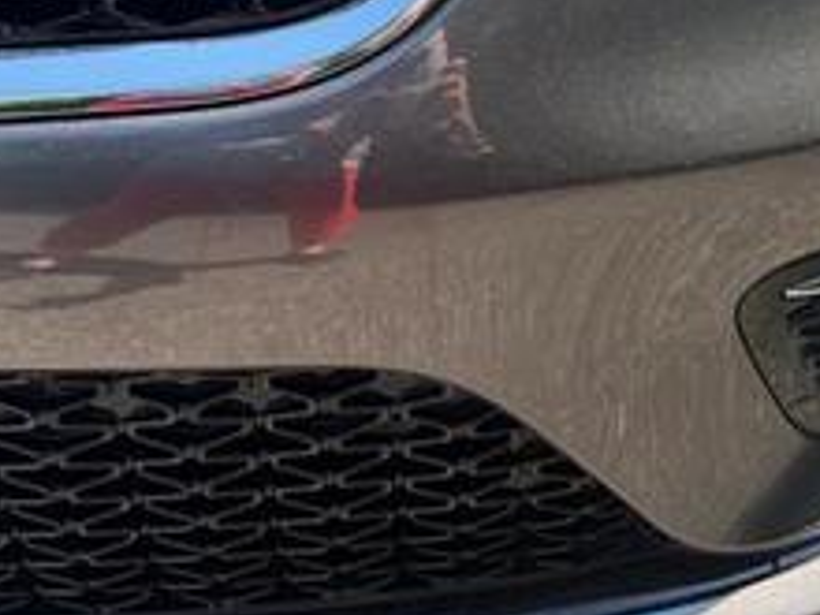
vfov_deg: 25.5
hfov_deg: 34.2
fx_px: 1303
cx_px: 611
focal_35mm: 55
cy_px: 30
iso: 80
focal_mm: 6.76
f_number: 1.78
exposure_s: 1/868
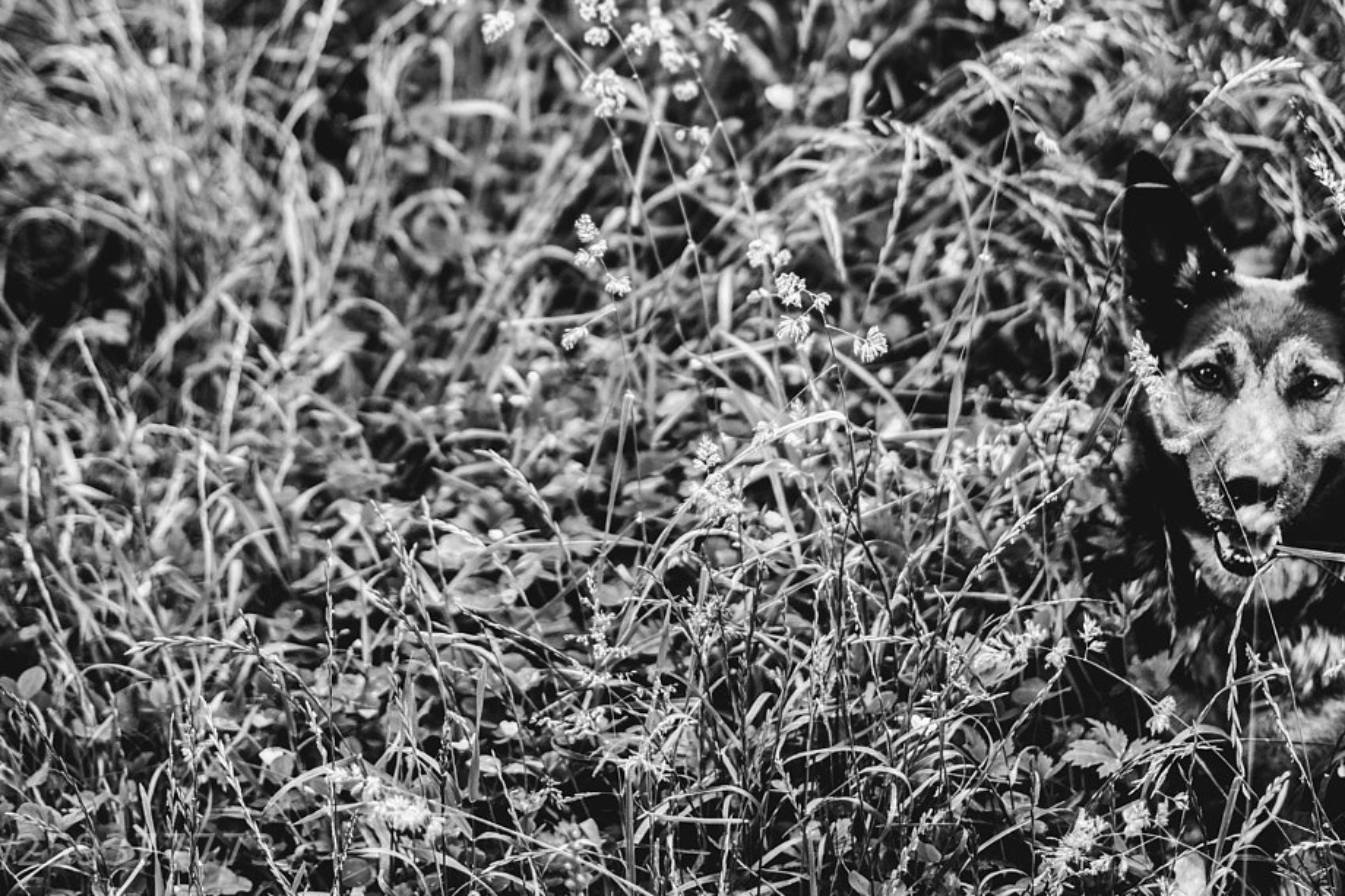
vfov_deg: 15.6
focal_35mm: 87
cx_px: 680
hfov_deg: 23.4
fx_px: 3250
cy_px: 186
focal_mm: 50
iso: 400
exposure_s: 1/640
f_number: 1.8
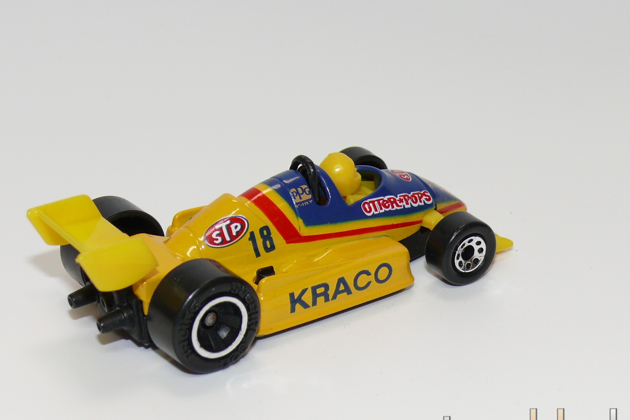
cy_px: 230
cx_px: 314
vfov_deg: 13.4
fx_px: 1785
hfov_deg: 20.0
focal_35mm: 102
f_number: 4
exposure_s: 1/30
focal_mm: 13.2
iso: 100
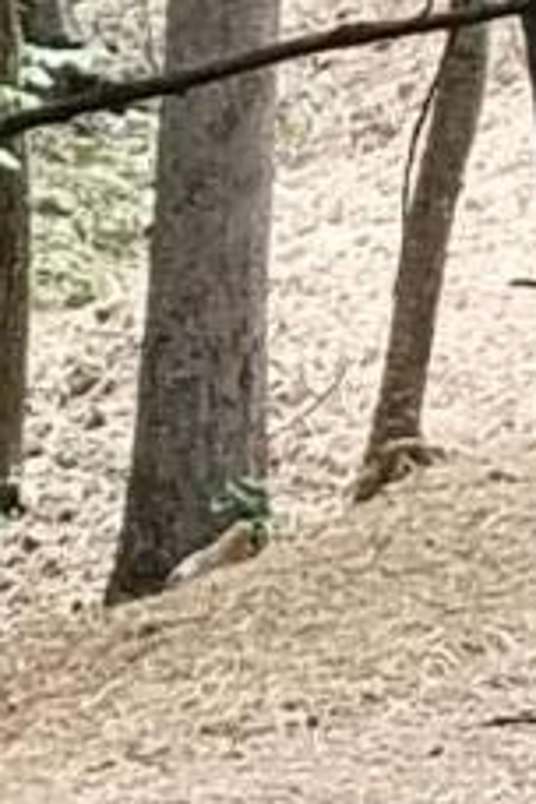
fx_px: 4243
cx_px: -684
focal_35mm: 190
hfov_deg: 6.9
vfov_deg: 10.8
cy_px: 215
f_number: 1.7
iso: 50
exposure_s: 1/147
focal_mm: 4.2
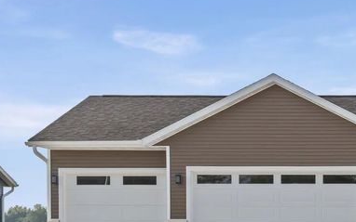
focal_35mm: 71
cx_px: 447
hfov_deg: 25.4
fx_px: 689
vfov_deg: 17.9
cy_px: 229
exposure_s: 1/25
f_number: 16
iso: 320
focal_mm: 26
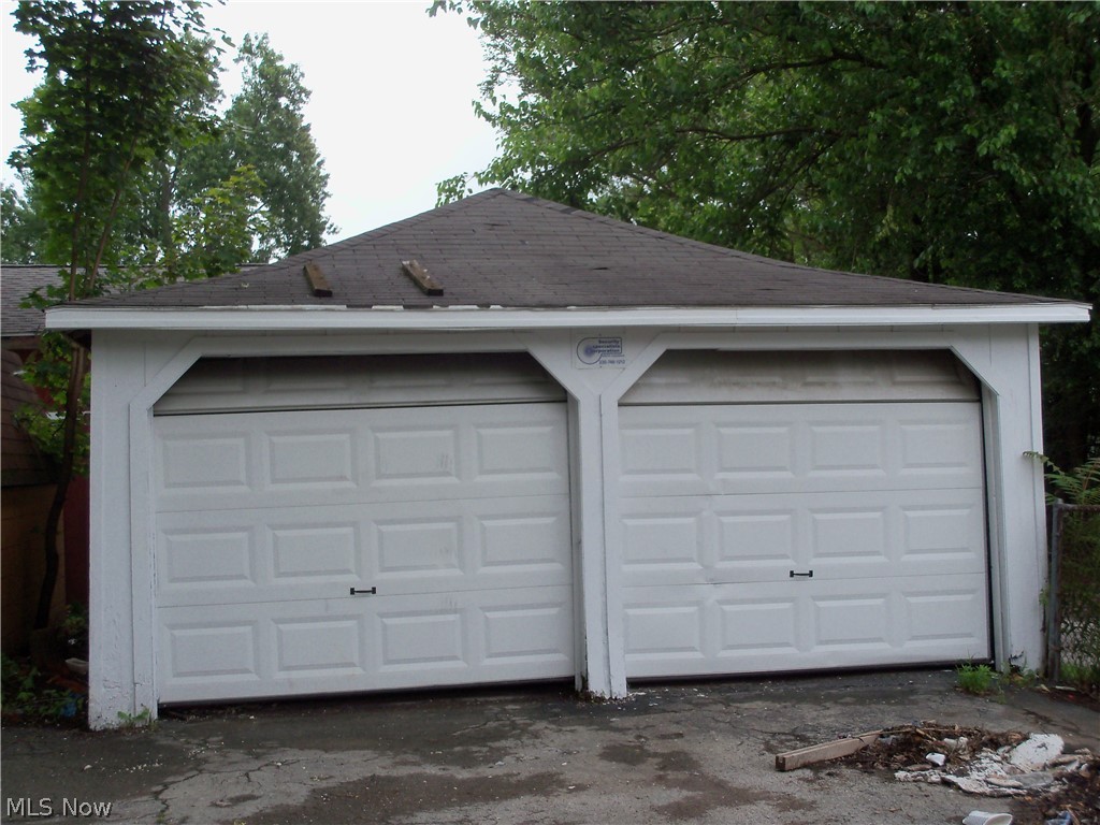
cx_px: 550
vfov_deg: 30.9
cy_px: 412
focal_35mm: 47
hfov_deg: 40.4
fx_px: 1494
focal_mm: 8.3
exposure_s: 1/320
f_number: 3.2
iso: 80
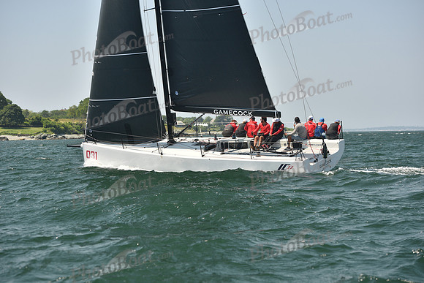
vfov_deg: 15.2
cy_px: 142
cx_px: 212
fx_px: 1060
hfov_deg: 22.6
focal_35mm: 90
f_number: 4.5
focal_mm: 90
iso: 250
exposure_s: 1/640
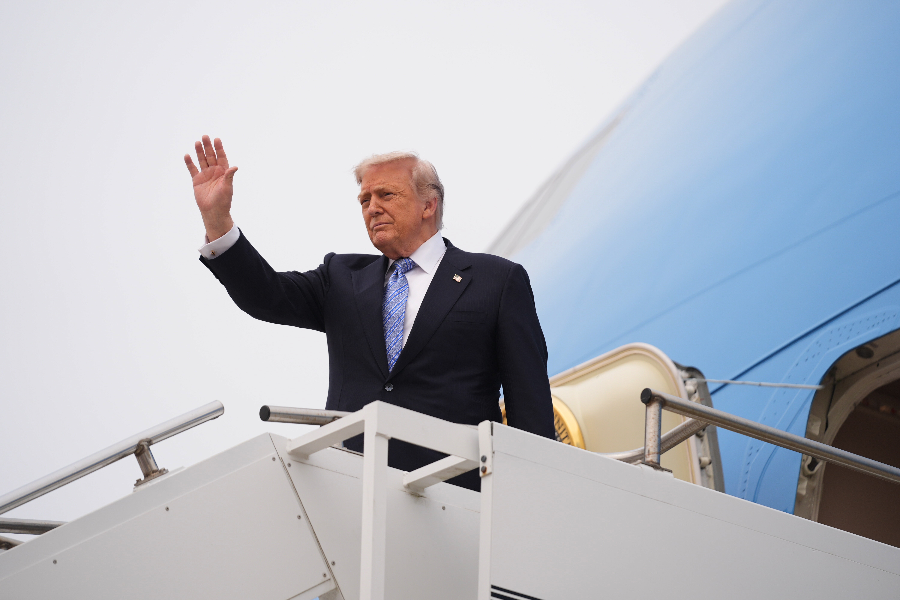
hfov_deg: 10.3
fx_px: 5000
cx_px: 450
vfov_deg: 6.9
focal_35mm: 200
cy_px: 300
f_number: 3.2
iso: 320
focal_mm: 200
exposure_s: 1/4000
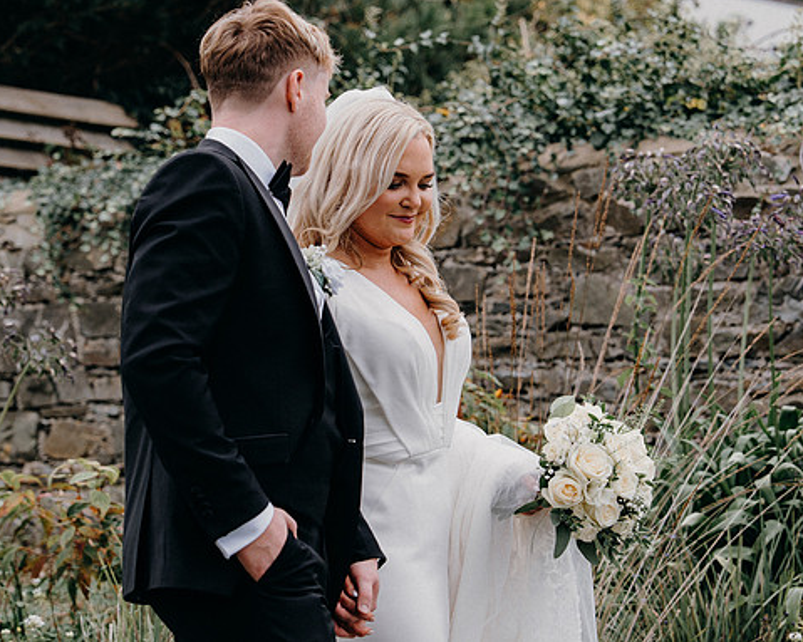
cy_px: 319
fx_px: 2756
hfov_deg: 16.6
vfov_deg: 13.3
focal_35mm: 116
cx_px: 369
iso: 125
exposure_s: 1/250
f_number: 3.5
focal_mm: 68
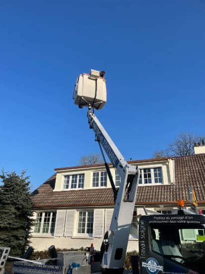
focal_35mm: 26
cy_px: 137
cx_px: 102
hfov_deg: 53.0
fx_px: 205
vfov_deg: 67.3
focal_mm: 4.2
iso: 32
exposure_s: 1/2959
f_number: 1.6
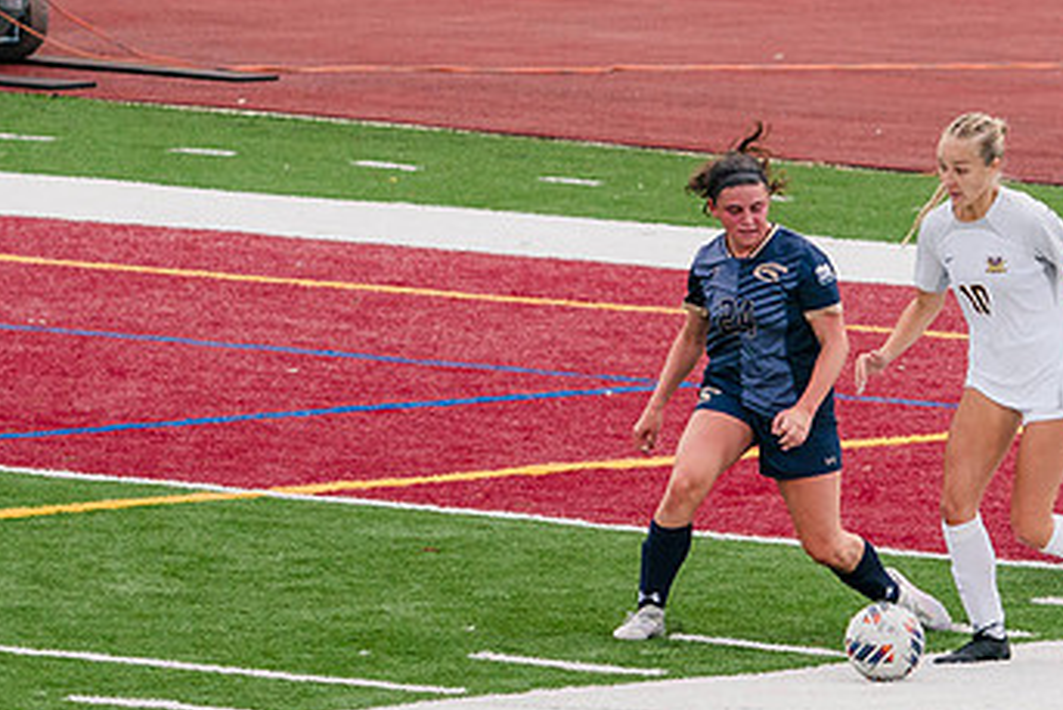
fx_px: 16364
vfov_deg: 2.5
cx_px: 746
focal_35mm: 554
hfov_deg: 3.7
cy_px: 294
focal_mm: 200
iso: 640
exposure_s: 1/1600
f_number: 5.6
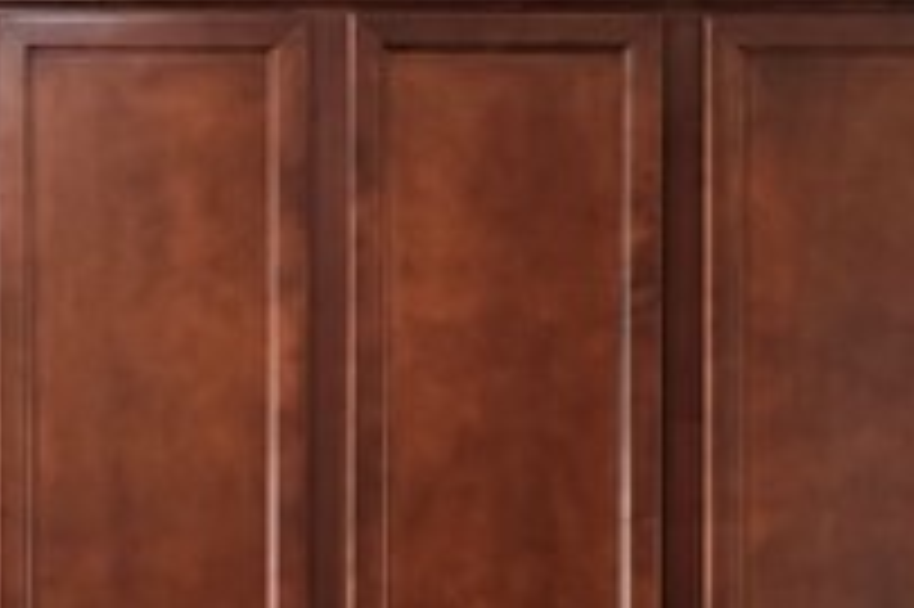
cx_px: -671
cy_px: 743
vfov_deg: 6.9
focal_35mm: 198
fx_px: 5023
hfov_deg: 9.9
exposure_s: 1/3
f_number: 8
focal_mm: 25
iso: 400
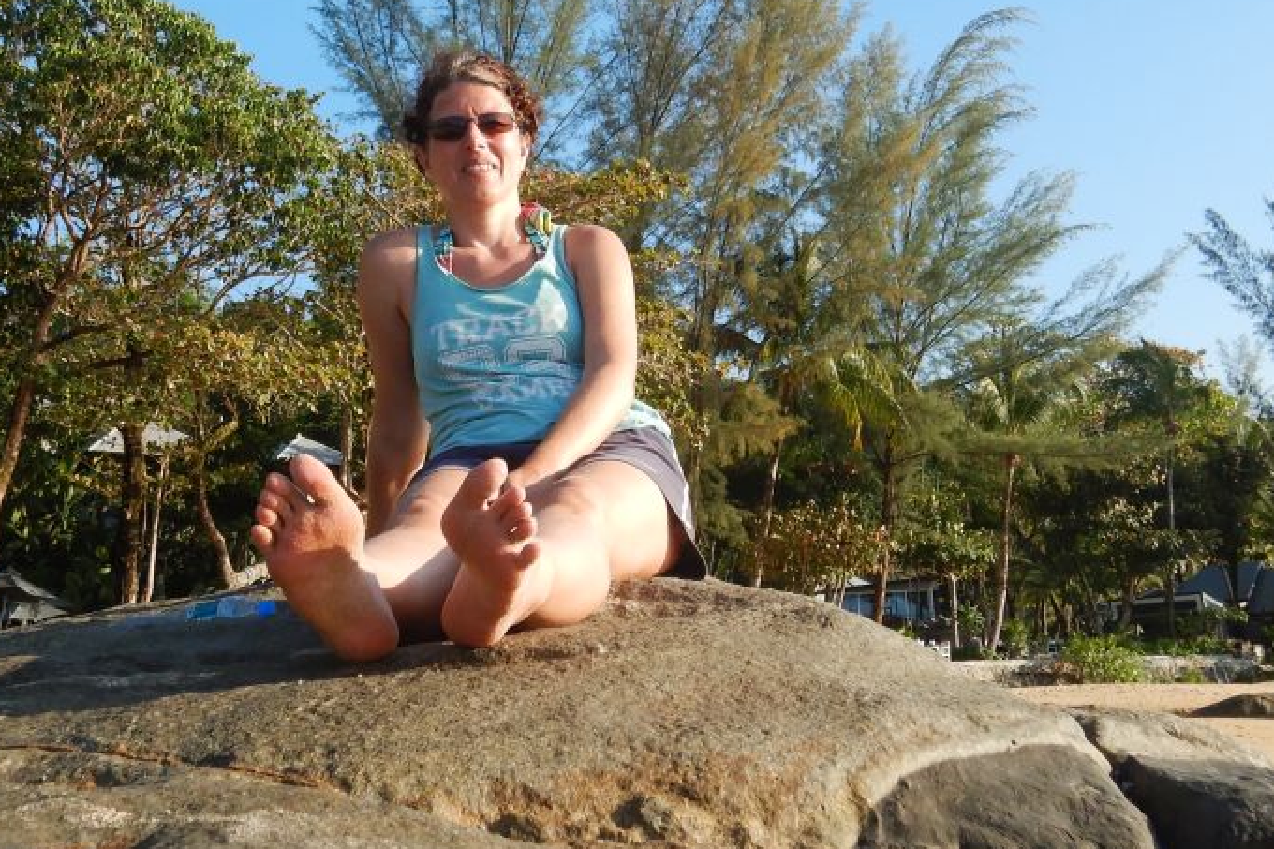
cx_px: 635
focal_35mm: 47
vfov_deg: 28.6
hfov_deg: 41.9
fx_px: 1663
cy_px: 362
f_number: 2.8
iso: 125
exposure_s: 1/1250
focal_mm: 4.3
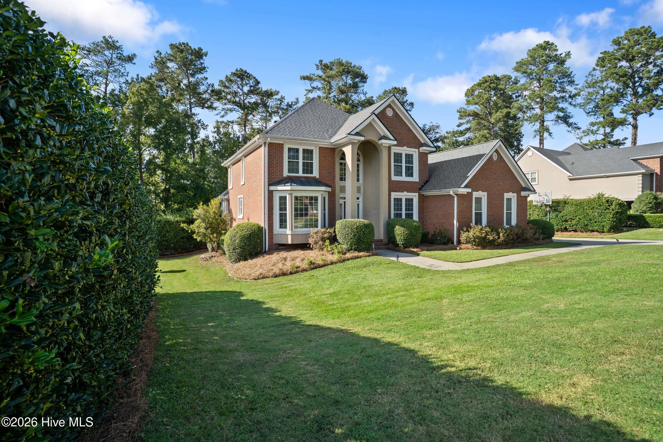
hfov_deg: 93.3
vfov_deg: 70.4
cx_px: 332
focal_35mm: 17
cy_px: 221
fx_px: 313
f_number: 8
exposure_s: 1/80
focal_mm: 17
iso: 200
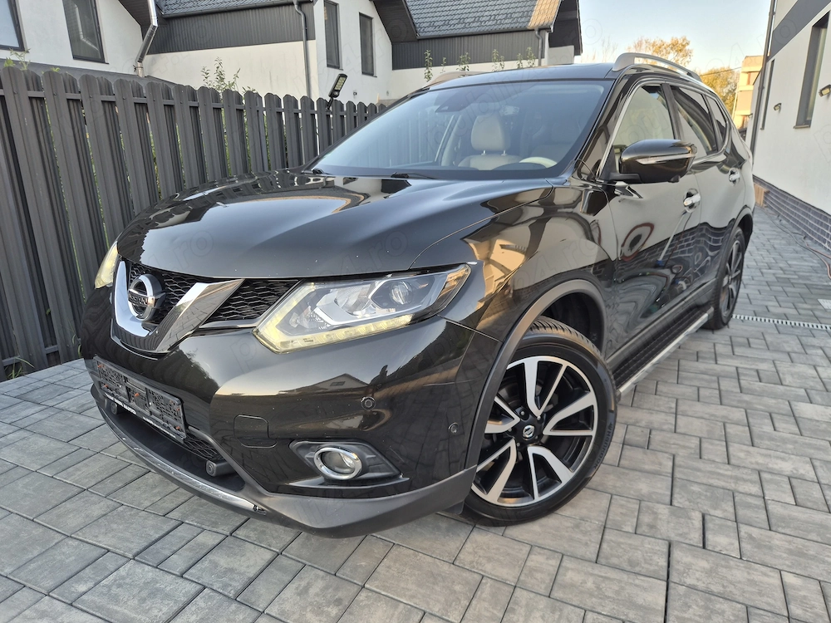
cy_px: 312
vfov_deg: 58.9
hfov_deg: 73.9
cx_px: 416
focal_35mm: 23
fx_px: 552
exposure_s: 1/181
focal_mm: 5.4
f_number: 1.8
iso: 25
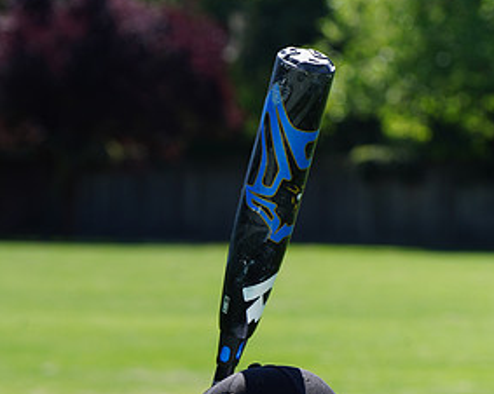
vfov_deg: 4.9
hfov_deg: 6.1
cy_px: 493
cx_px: 294
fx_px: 4617
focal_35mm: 316
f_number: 9
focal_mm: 164
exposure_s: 1/250
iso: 200
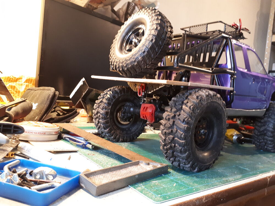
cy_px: 103
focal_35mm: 27
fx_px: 214
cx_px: 138
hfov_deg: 65.3
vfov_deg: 51.4
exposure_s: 1/17
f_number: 1.9
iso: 250
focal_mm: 3.6
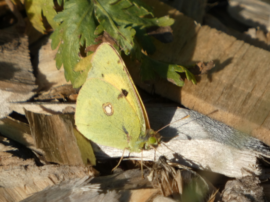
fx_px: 7153
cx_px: 135
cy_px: 101
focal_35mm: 917
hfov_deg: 2.2
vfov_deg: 1.6
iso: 80
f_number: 5.6
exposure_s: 1/200
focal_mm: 164.2
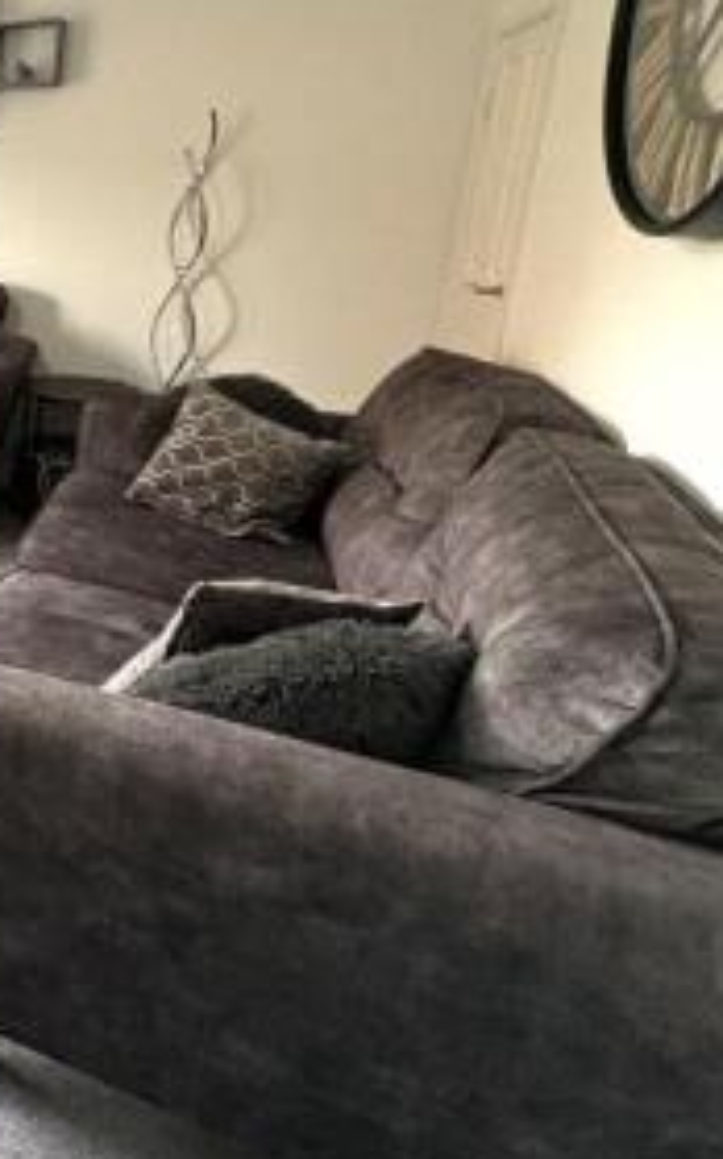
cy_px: 363
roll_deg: +0.0
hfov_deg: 27.2
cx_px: -380
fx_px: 979
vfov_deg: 59.5
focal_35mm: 31
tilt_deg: -11.6
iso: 160
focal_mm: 2.22
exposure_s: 1/99
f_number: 2.2
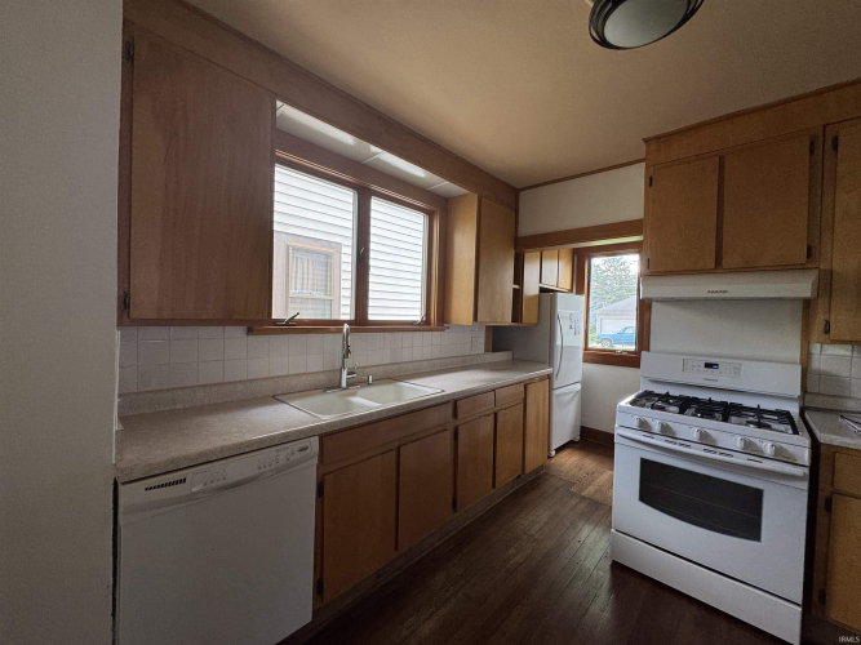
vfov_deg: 85.7
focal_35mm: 14
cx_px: 430
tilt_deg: -2.0
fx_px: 348
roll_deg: -2.0
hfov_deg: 102.1
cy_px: 322
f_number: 2.2
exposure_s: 1/99
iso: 160
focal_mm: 2.22
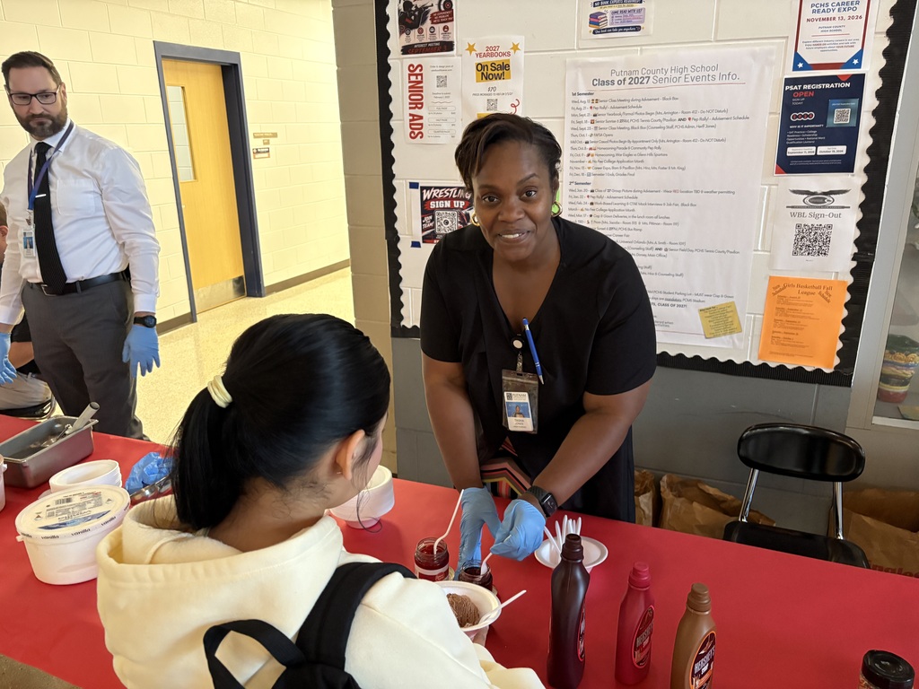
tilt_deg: -17.5
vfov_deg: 53.1
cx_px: 460
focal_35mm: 26
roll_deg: +1.7
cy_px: 344
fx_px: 690
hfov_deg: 67.3
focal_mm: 5.96
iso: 400
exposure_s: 1/60
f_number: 1.6
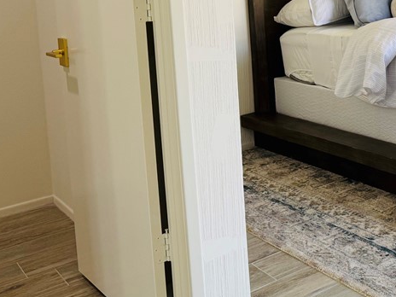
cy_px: 0
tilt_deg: -5.6
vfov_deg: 26.1
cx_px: 399
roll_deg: +2.7
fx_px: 606
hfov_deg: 33.1
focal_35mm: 53
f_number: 1.78
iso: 100
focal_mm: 6.76
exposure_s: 1/120
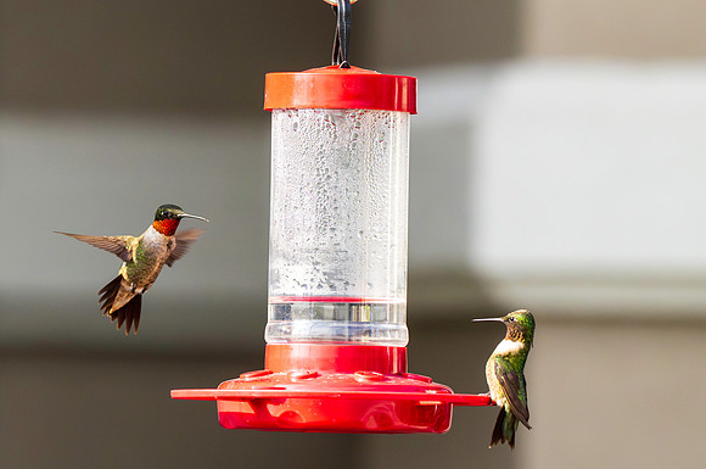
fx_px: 17956
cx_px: 128
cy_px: 85
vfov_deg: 1.5
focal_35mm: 917
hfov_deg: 2.3
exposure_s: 1/2500
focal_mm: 390
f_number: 6.3
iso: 2200
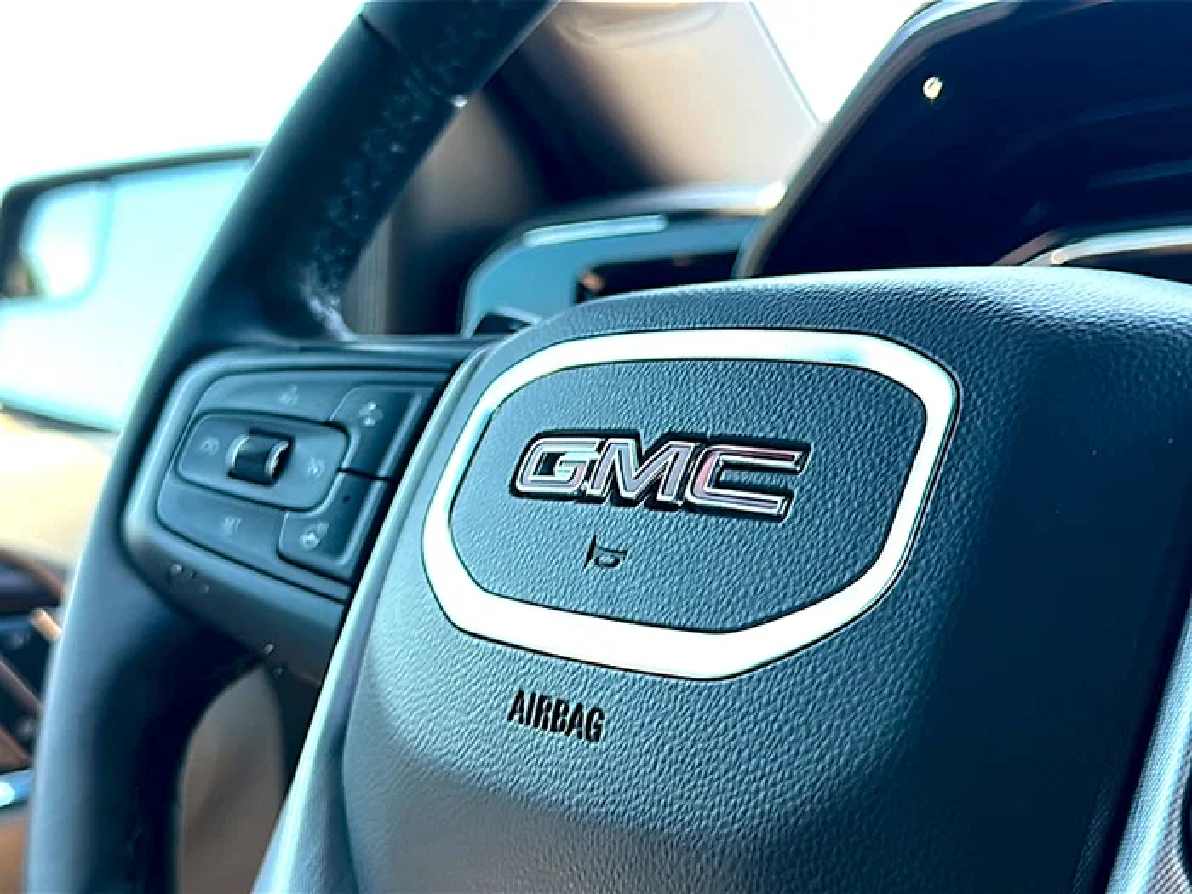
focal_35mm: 33
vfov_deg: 42.9
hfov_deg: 55.4
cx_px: 596
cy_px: 447
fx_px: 1136
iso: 80
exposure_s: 1/63
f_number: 1.78
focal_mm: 6.86
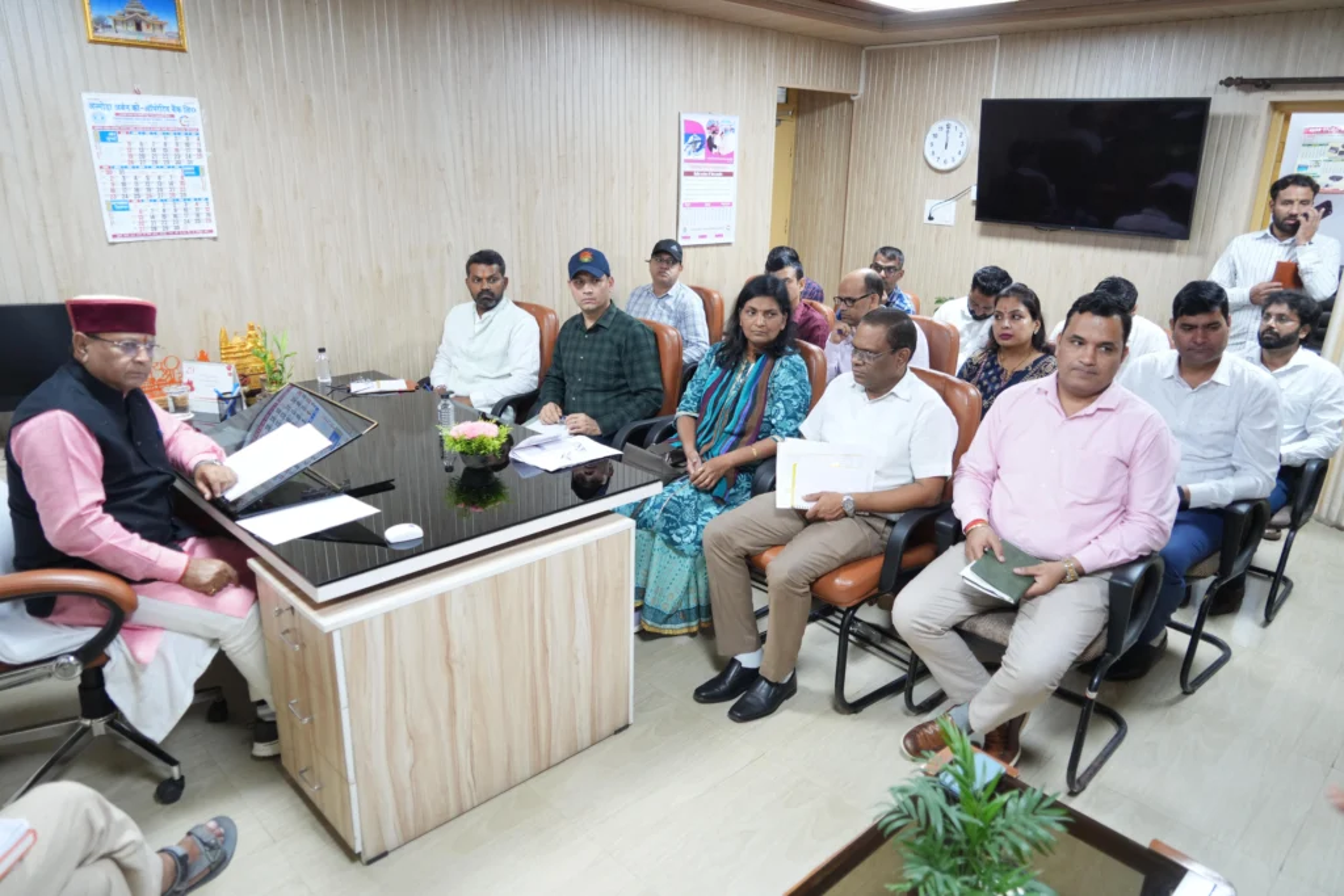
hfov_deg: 73.7
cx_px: 672
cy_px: 448
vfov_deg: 53.1
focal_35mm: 24
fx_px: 896
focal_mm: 24
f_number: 3.5
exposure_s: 1/30
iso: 1000
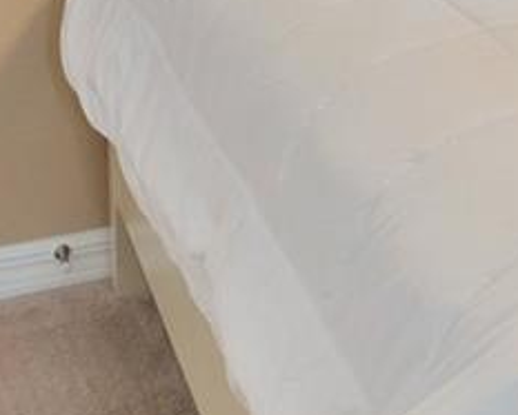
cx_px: 1083
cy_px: -466
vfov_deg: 12.7
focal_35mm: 103
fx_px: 1581
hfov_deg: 14.7
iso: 640
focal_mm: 16
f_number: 7.1
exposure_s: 1
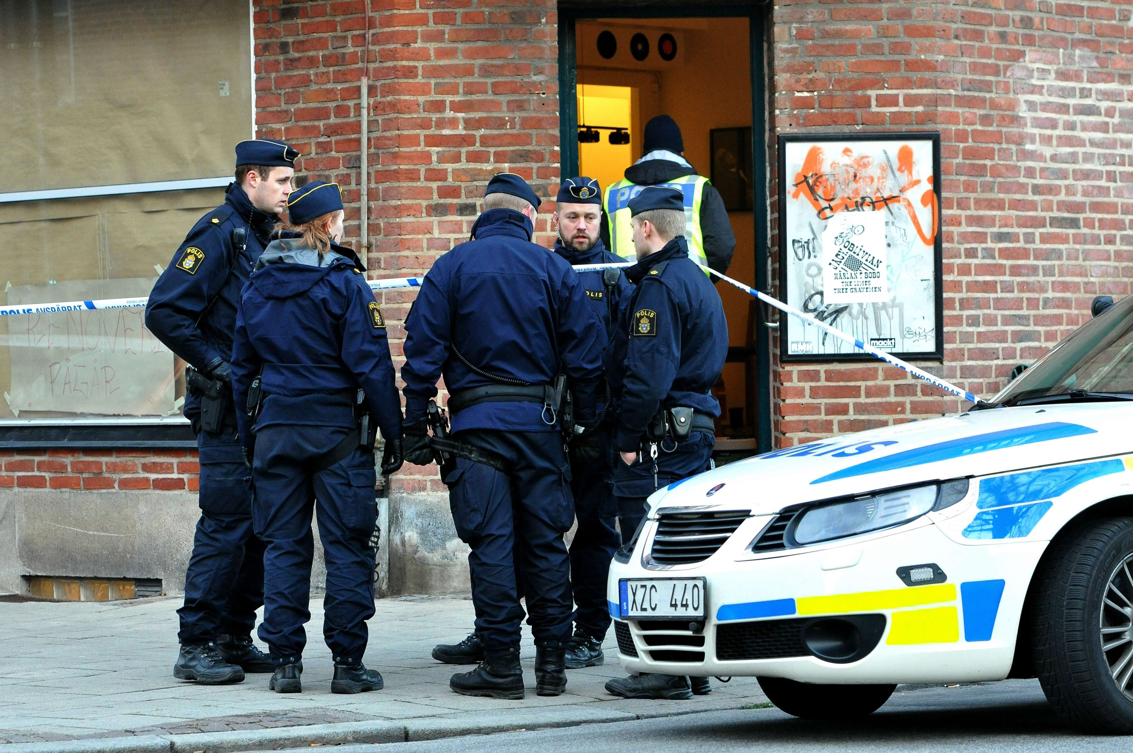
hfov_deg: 18.2
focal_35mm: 112
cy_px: 376
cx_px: 566
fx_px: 3536
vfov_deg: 12.1
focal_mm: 75
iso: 1600
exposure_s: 1/125
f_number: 5.6
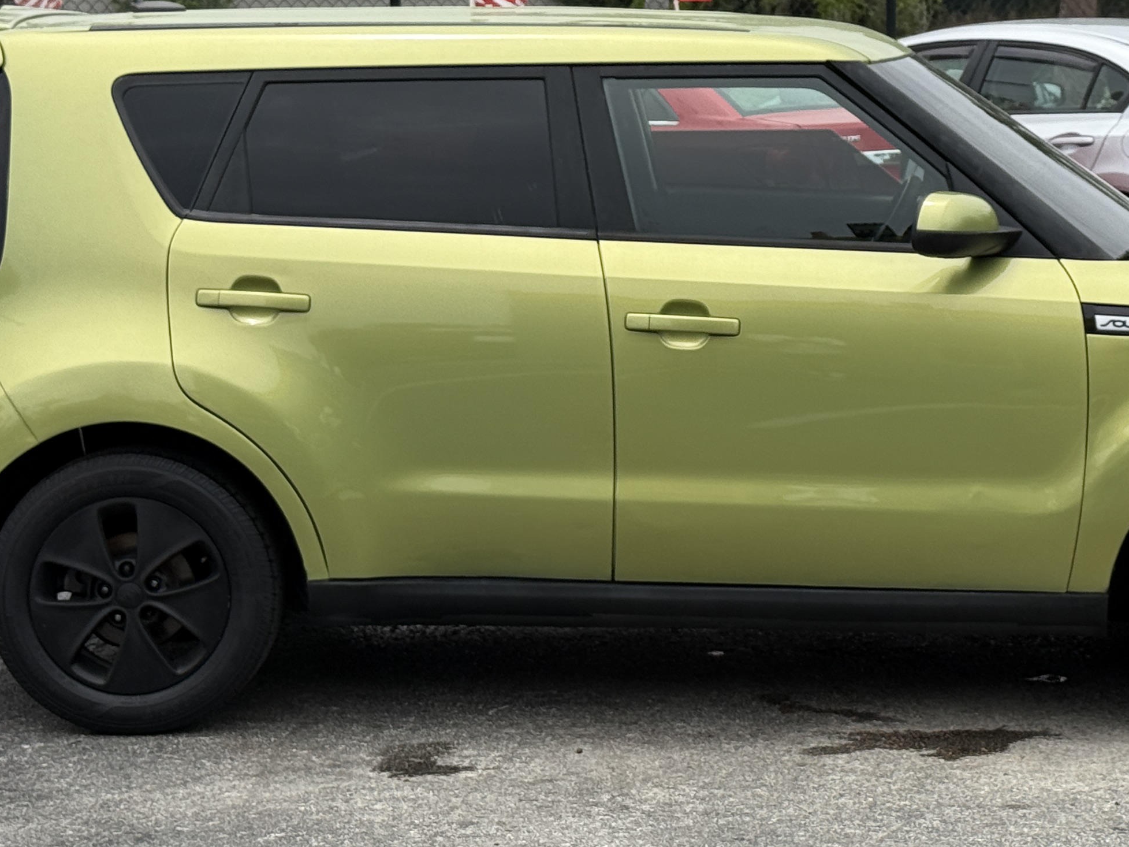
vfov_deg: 14.9
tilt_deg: -4.6
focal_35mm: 99
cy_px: 308
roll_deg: +0.4
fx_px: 3229
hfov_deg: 19.8
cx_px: 745
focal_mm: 6.76
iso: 64
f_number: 1.78
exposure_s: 1/4329
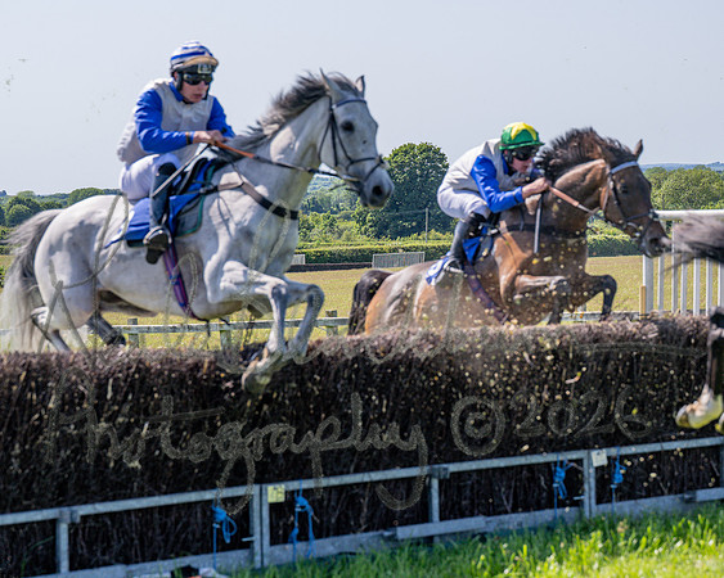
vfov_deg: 14.6
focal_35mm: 105
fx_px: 2259
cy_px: 243
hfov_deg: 18.2
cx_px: 358
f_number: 4
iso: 200
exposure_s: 1/2000
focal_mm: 70
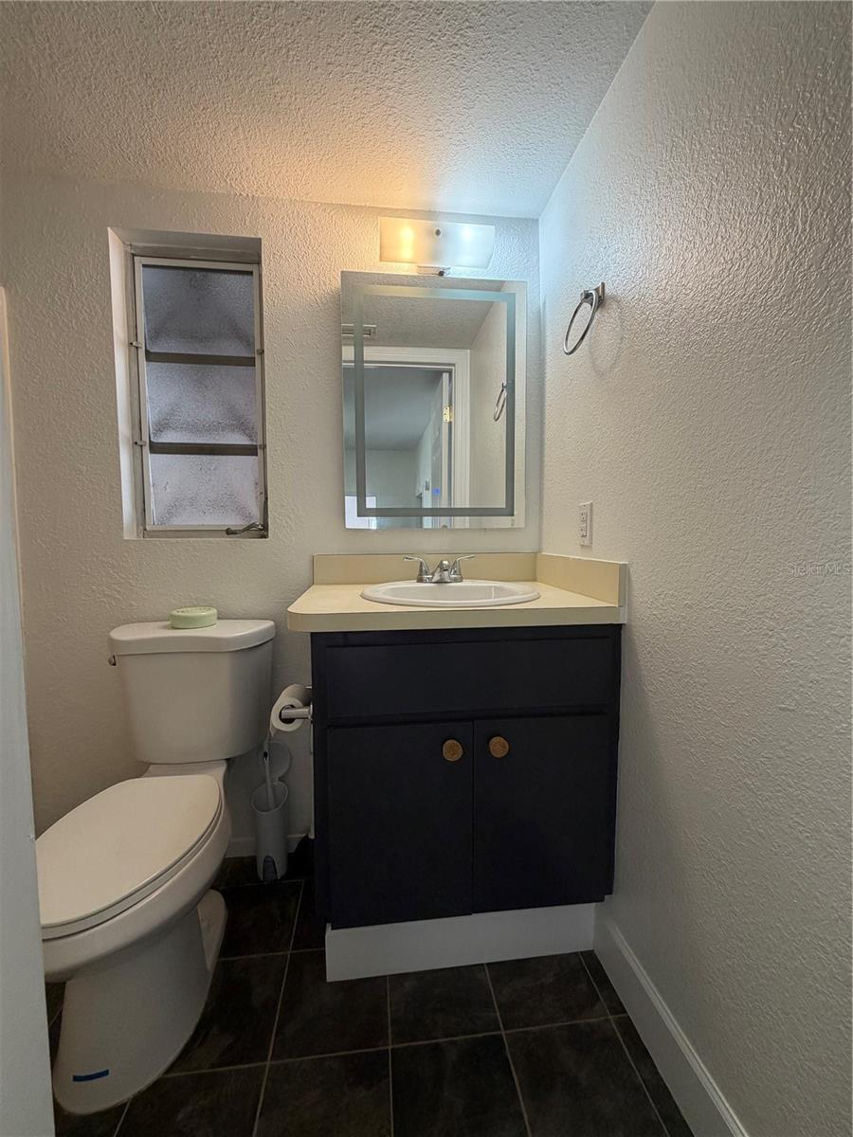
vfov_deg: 102.1
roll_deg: -1.2
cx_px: 426
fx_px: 460
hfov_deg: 85.7
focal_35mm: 14
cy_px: 568
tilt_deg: -2.8
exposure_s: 1/120
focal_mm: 2.22
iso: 160
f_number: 2.2
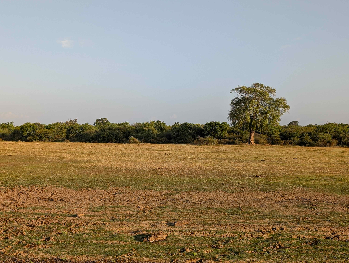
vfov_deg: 29.7
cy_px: 132
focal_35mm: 49
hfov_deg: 38.9
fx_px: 495
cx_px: 174
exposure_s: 1/556
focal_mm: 6.9
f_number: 1.68
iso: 22
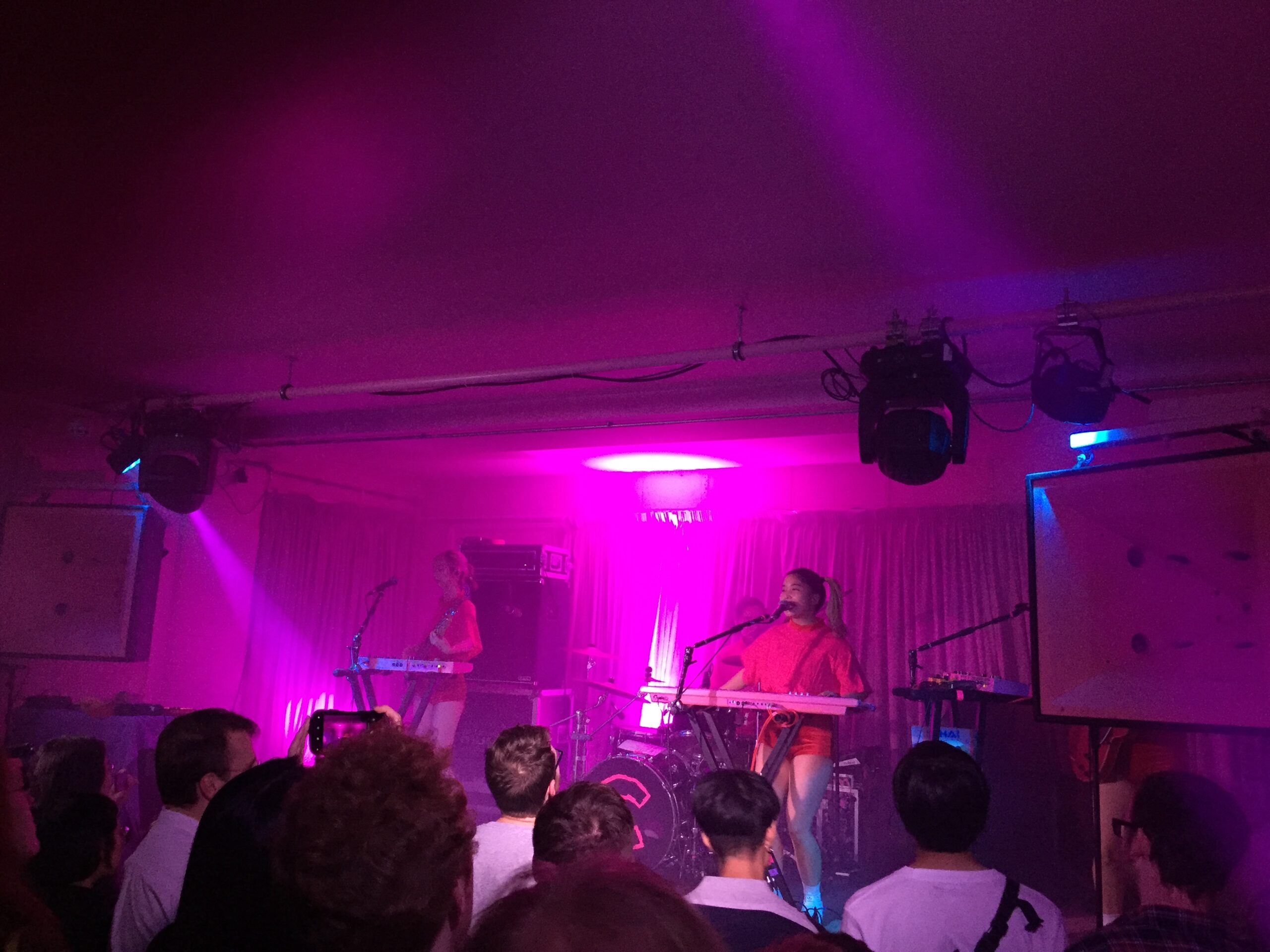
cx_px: 635
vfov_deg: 48.2
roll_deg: -3.1
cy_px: 476
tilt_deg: +8.7
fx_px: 1064
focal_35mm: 29
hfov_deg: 61.7
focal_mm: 4.15
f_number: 2.2
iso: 250
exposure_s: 1/33
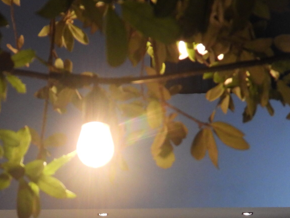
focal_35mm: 188
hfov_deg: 10.5
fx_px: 1575
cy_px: 232
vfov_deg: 7.9
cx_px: 33
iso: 500
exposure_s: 1/15
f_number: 3.5
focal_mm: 15.3
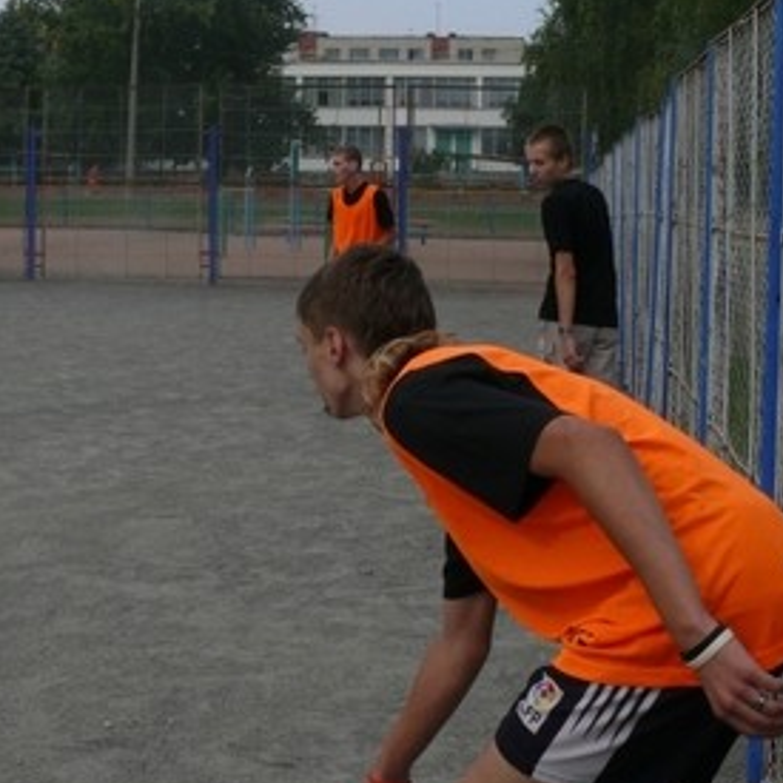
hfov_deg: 27.3
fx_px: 1612
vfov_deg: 27.3
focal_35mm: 63
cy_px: 392
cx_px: 433
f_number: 5.6
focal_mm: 7.4
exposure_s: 1/500
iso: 100
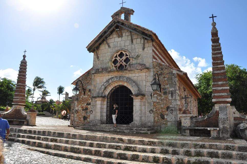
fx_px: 185
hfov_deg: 67.4
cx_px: 124
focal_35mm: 27
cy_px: 82
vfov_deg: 47.8
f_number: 13
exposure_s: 1/160
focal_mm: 18
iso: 200
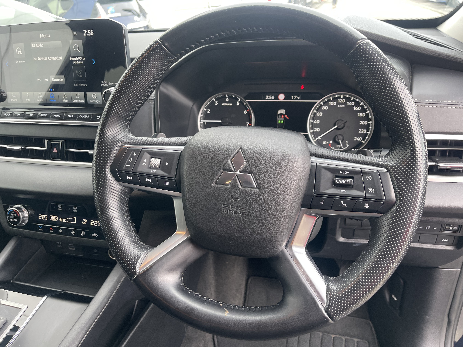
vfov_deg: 54.9
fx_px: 334
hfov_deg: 69.4
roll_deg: +3.5
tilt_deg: -26.9
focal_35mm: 25
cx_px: 232
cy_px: 174
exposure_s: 1/103
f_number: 1.6
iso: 125
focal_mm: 5.1
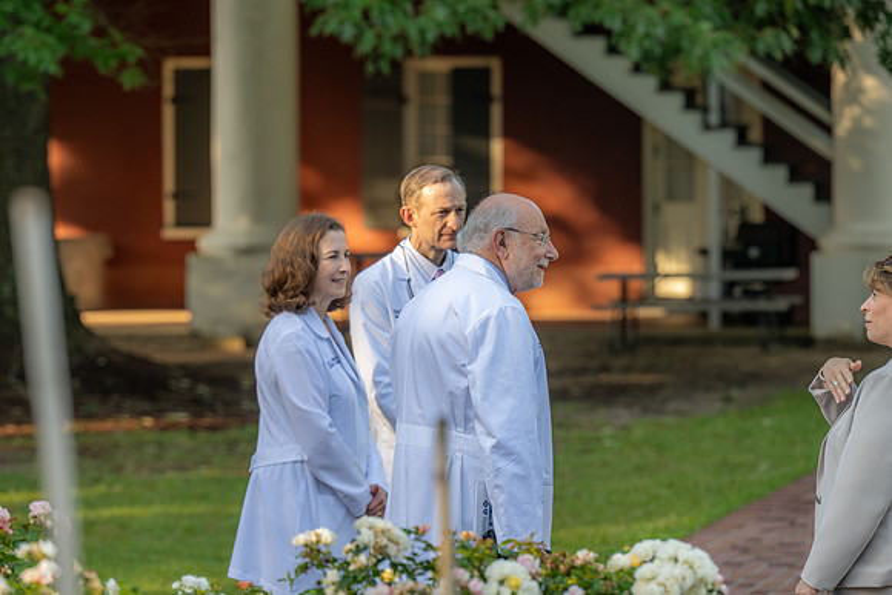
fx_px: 4956
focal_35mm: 200
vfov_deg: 6.9
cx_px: 446
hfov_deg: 10.3
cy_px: 298
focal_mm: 200
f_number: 5.6
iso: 250
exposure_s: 1/160
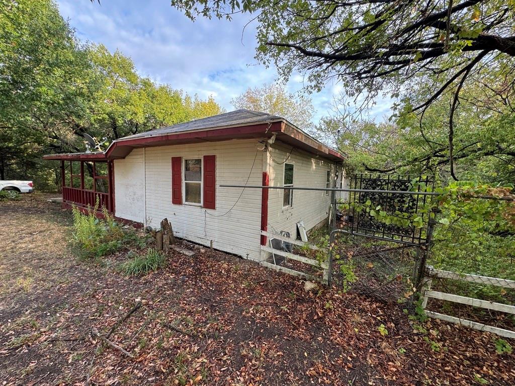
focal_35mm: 14
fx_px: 208
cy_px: 193
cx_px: 258
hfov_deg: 102.1
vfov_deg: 85.7
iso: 50
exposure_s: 1/99
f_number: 2.2
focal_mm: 2.22
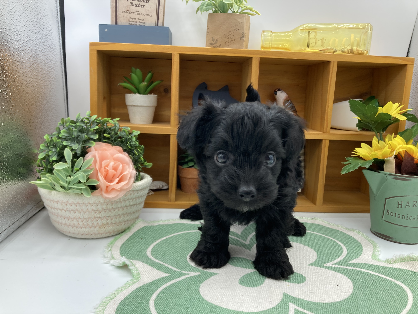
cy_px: 157
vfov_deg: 49.7
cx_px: 209
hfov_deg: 63.4
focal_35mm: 28
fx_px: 338
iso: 20
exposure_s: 1/273
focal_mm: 3.99
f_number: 1.8
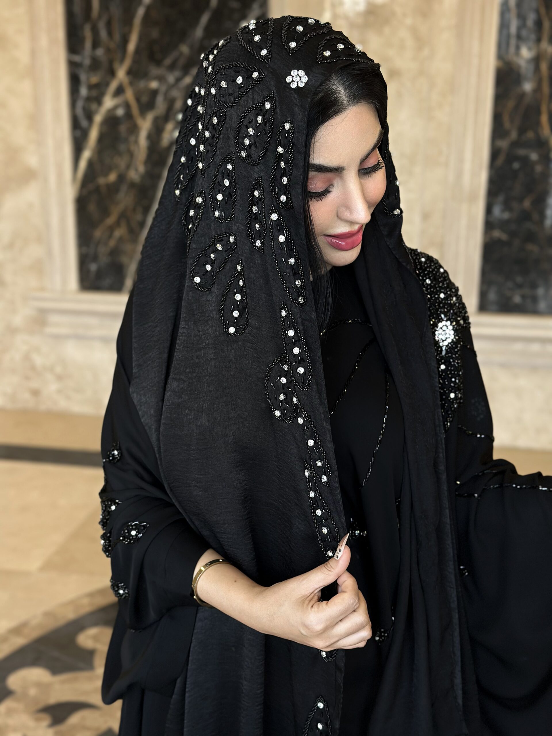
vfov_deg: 39.7
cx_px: 276
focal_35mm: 48
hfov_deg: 30.3
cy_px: 368
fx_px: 1021
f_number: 1.78
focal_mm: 6.86
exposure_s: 1/50
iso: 64
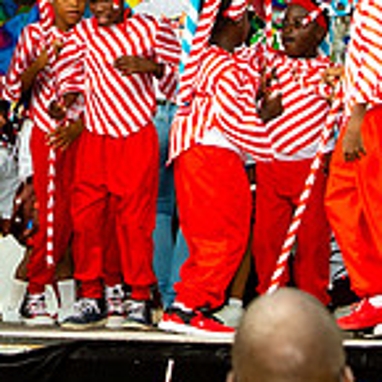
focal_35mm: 488
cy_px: -7
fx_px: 6093
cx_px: -136
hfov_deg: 3.6
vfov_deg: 3.6
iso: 160
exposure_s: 1/200
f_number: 5.6
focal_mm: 85
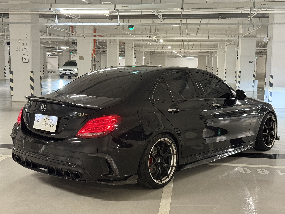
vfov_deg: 30.3
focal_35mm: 48
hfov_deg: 39.7
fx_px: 395
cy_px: 107
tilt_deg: -6.5
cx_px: 142
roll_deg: -0.7
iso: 500
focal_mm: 6.76
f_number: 1.78
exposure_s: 1/40
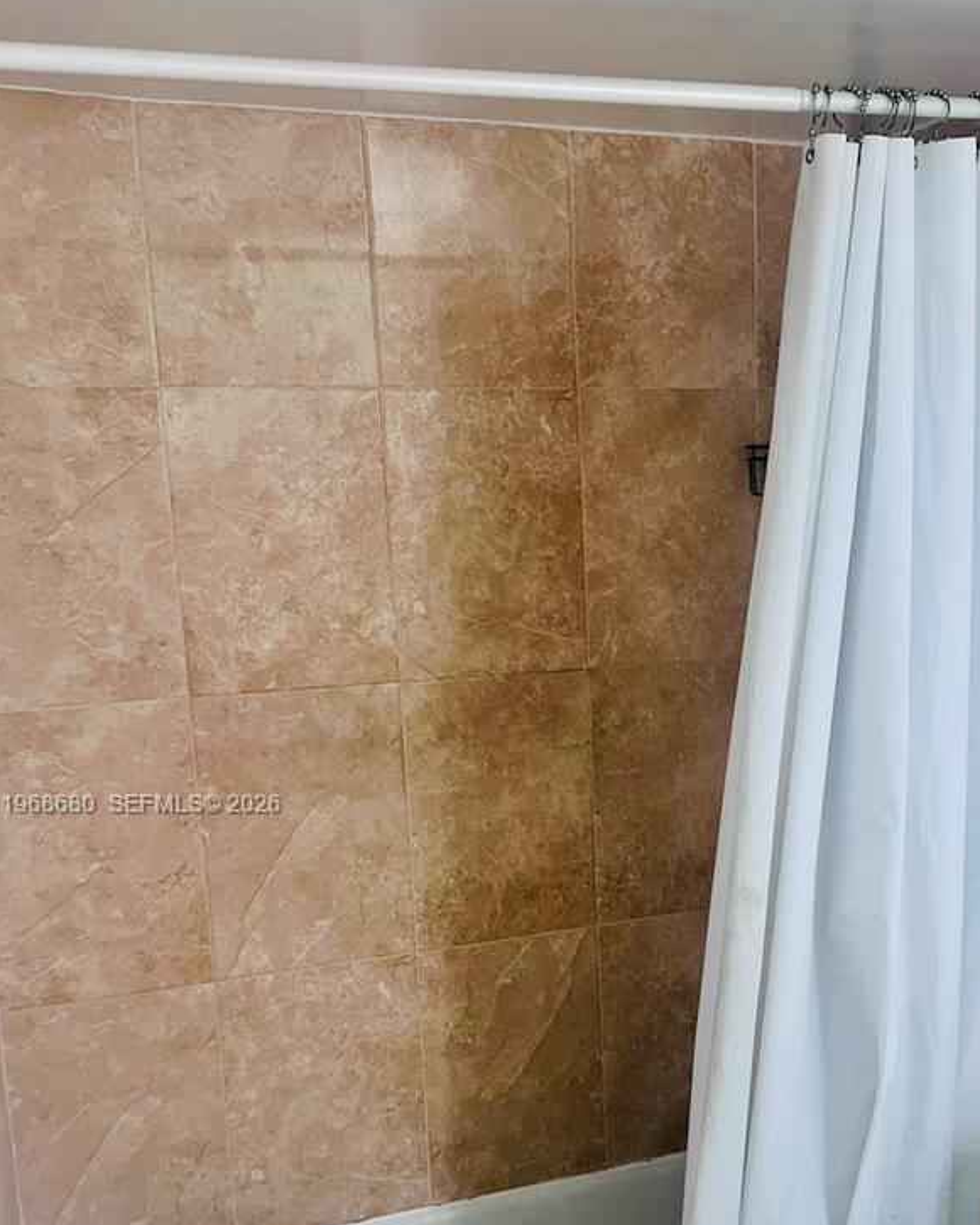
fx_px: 1523
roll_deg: +1.0
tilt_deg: -12.2
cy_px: 806
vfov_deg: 43.3
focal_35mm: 42
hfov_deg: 34.9
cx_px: 728
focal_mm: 5.7
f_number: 1.5
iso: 64
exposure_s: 1/120
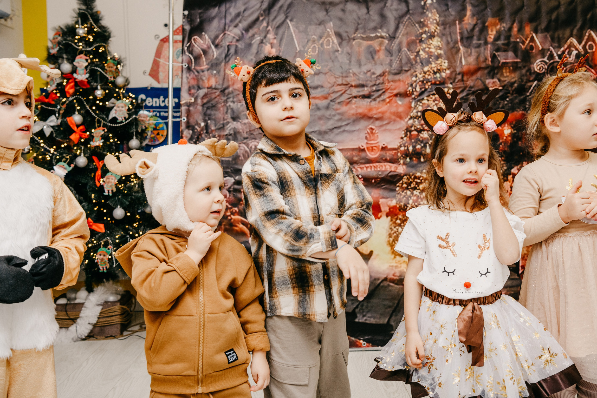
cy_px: 184
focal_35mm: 41
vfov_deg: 32.6
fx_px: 680
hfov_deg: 47.4
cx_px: 318
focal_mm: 36
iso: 320
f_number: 5
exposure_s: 1/160
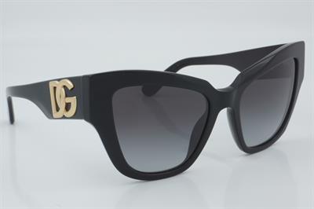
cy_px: 104
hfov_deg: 27.0
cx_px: 157
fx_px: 654
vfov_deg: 18.2
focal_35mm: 75
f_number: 32
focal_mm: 50
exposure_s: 1/4
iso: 100
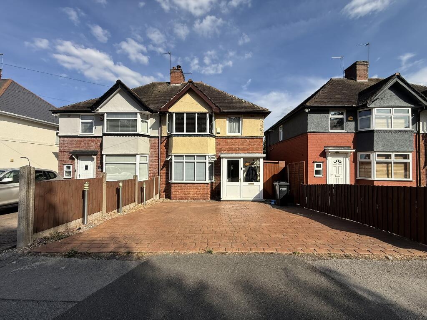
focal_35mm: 14
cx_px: 214
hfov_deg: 102.1
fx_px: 173
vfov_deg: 85.7
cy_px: 160
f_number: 2.2
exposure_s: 1/2611
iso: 50
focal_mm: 2.22
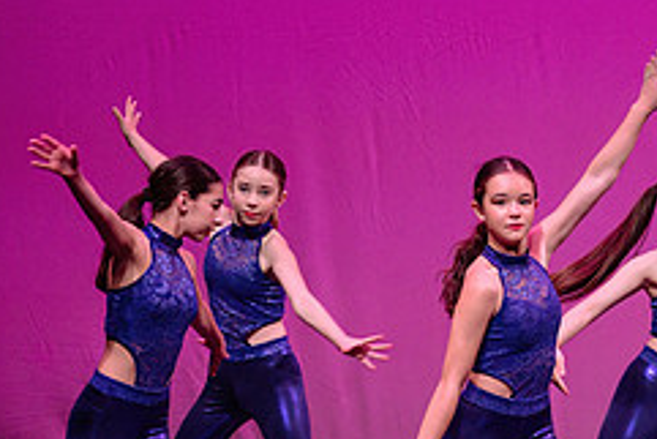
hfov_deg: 6.0
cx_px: 754
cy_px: 317
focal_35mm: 343
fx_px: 6263
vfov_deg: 4.0
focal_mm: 125
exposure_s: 1/400
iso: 1600
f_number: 2.8
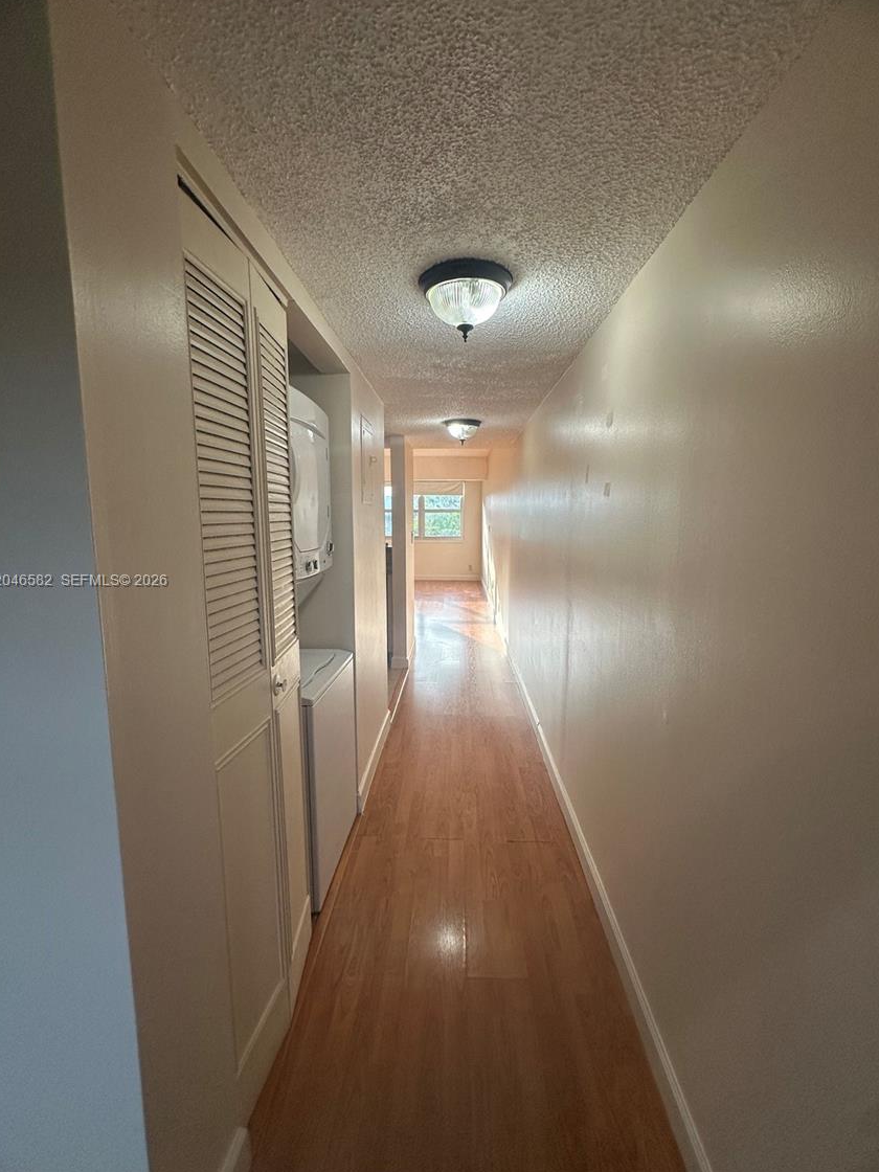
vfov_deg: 98.2
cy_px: 582
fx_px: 508
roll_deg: -1.0
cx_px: 445
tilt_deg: -6.8
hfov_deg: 81.7
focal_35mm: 15
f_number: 2.2
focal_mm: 2.22
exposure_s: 1/120
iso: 100
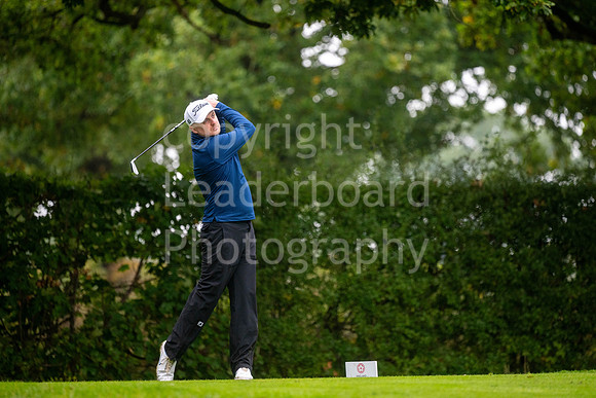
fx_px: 4968
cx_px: 298
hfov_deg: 6.9
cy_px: 199
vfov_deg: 4.6
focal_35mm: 300
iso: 1000
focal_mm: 300
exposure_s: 1/800
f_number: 4
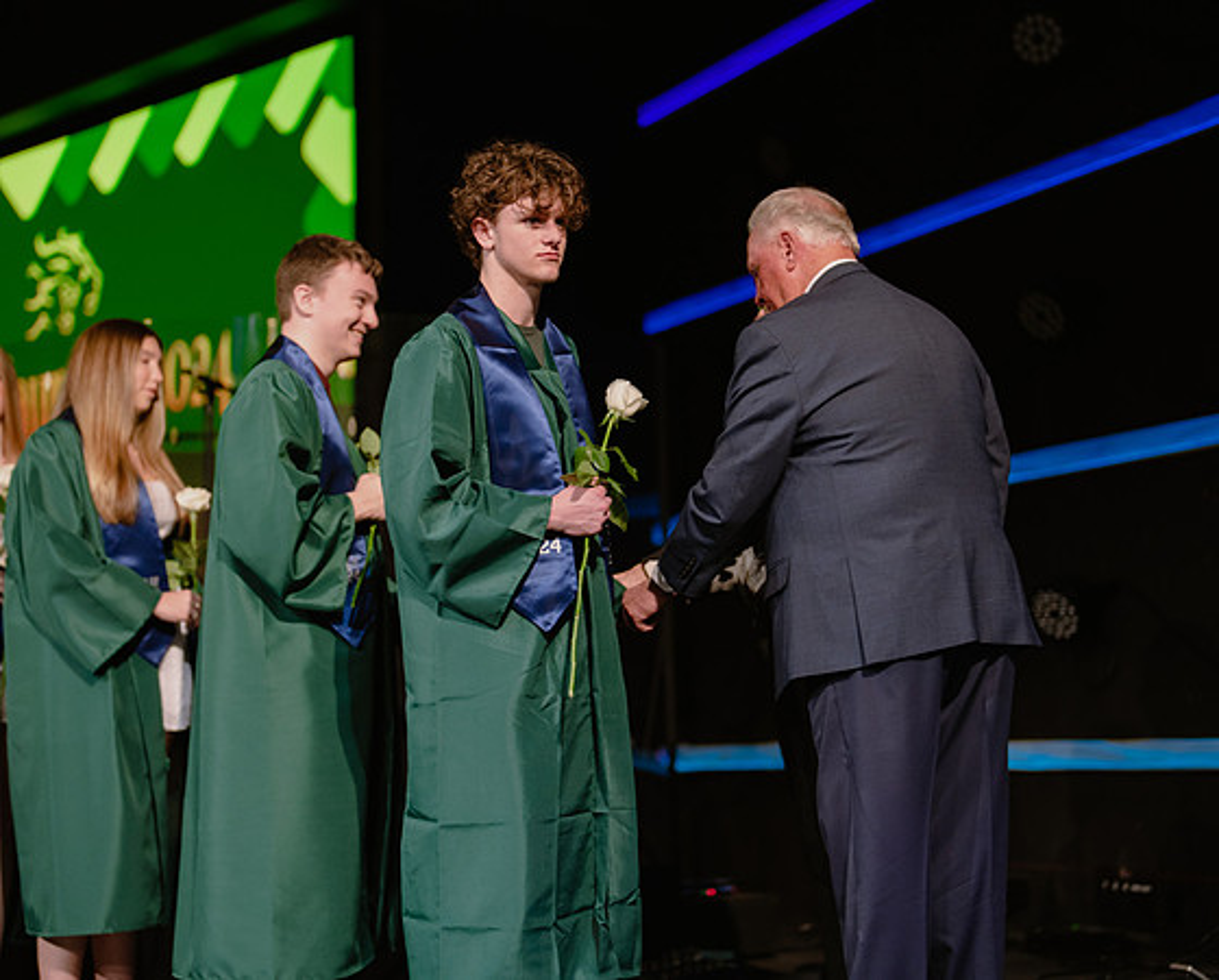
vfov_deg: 24.8
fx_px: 2226
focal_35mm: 62
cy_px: 490
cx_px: 610
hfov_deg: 30.6
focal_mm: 50
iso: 640
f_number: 1.2
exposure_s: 1/320
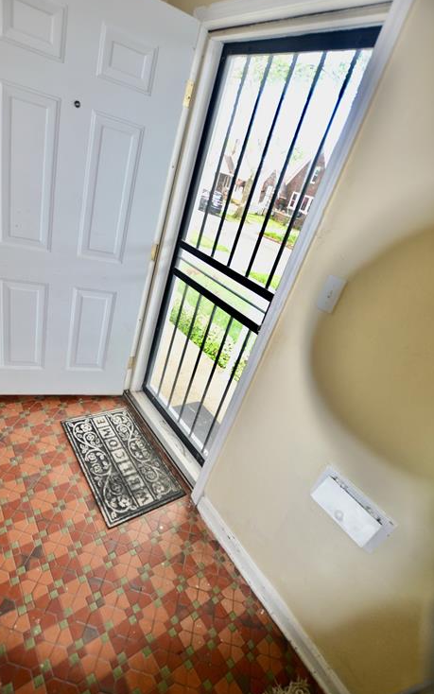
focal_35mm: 16
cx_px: 197
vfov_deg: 97.8
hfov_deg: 71.1
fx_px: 303
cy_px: 351
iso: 400
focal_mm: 10
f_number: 4
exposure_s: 1/60
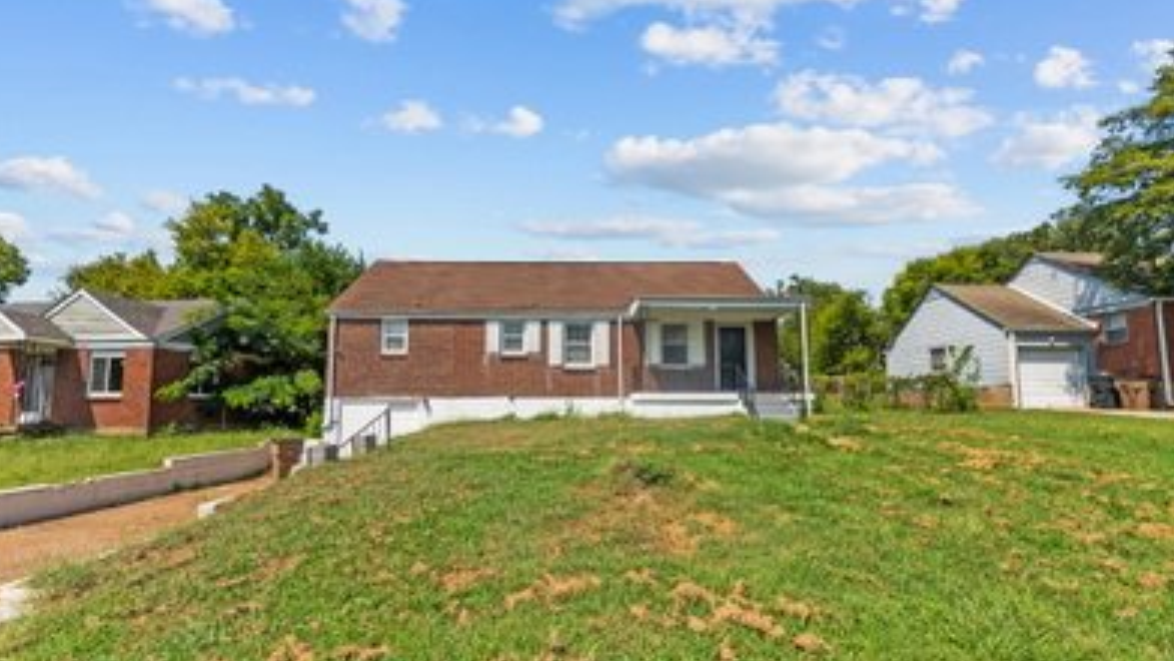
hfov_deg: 100.2
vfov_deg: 67.9
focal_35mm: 16
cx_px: 576
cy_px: 344
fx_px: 490
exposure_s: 1/2000
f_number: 2.8
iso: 100
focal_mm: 14.7
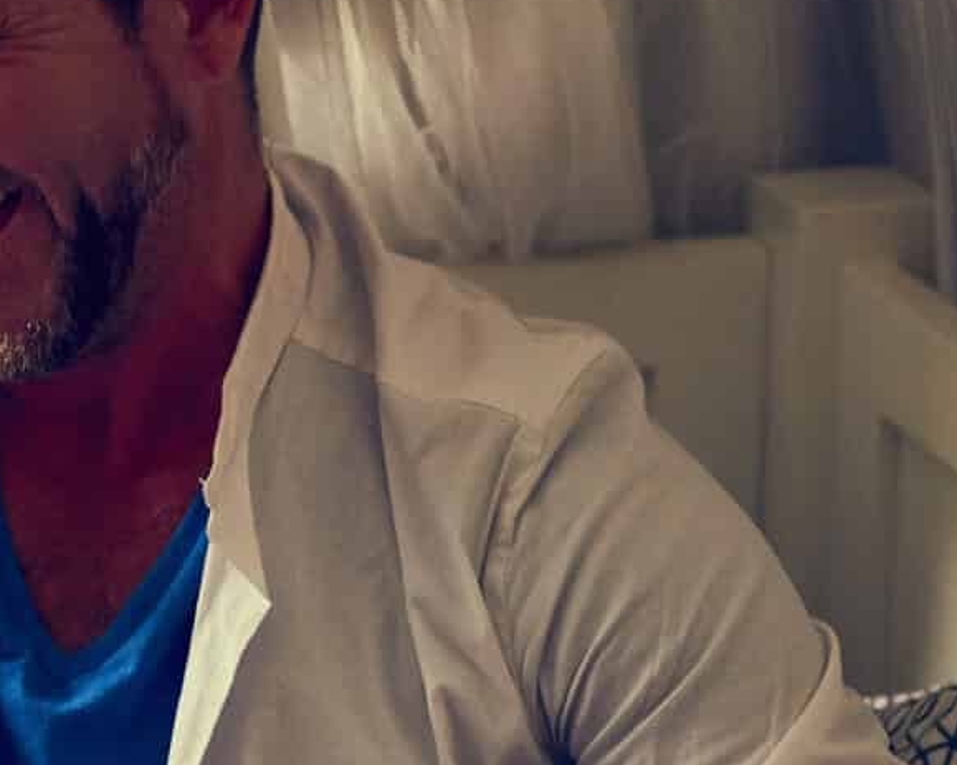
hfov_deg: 11.2
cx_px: -40
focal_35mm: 170
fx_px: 4814
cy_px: 947
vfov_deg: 9.0
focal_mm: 50
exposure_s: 1/200
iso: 500
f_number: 1.6
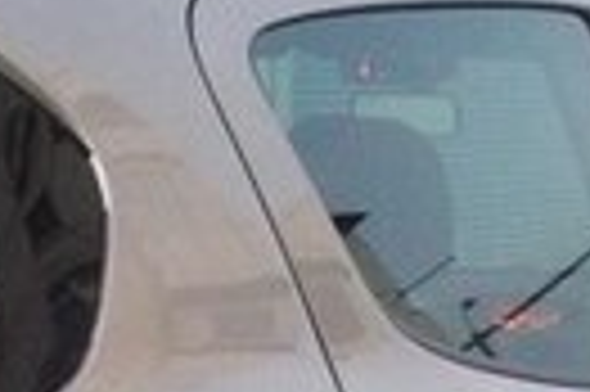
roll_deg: -2.7
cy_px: 647
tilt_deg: -11.2
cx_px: -23
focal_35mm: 173
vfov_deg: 7.7
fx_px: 2832
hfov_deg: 11.7
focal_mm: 4.12
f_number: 2.4
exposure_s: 1/20
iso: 160
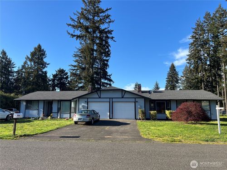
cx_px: 114
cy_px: 85
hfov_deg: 67.3
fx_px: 170
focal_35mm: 26
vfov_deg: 53.1
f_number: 1.5
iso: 50
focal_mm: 5.7
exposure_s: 1/1838
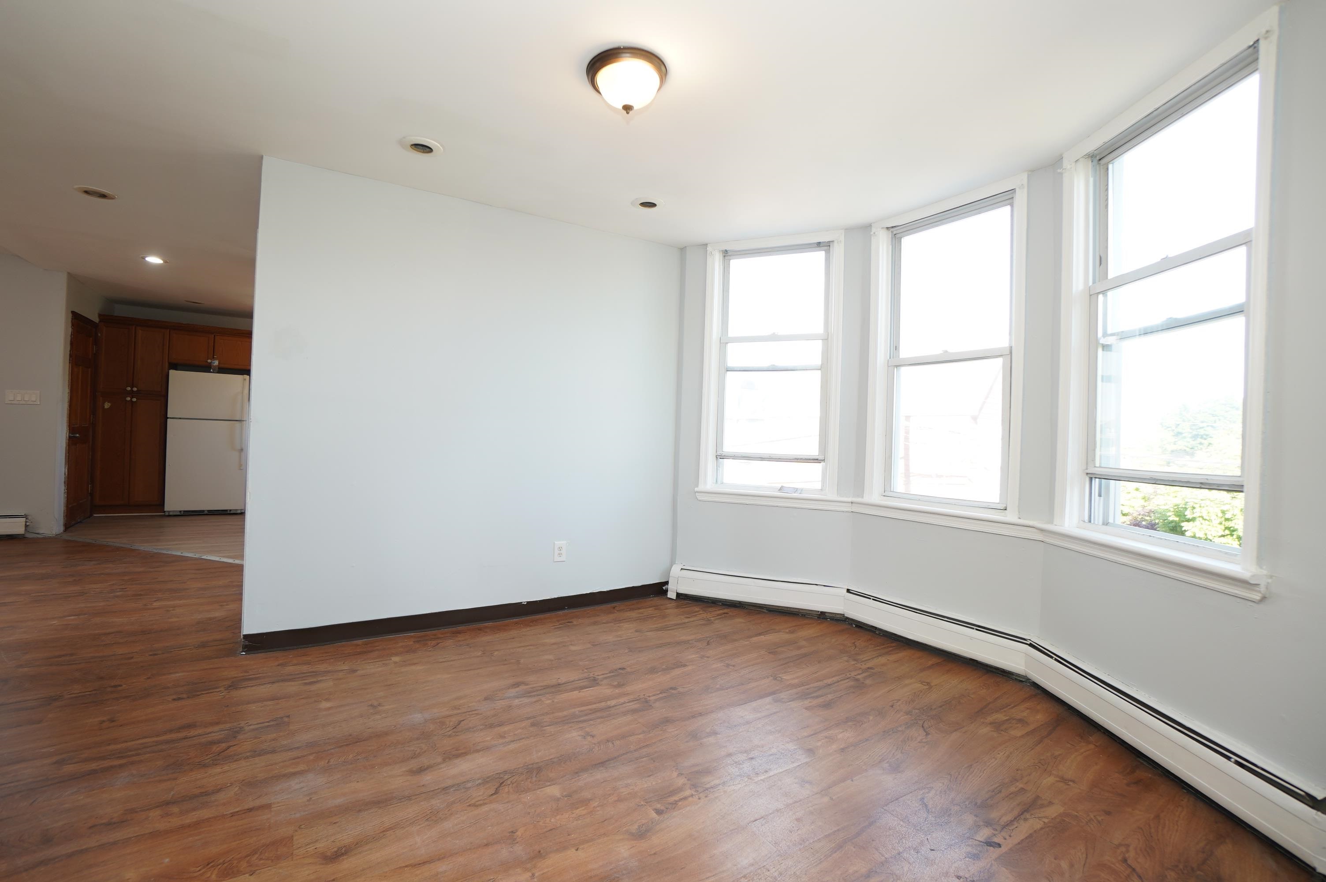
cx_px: 663
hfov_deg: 100.4
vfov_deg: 77.2
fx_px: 552
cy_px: 441
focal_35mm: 15
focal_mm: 10
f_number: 4
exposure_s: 1/30
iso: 200
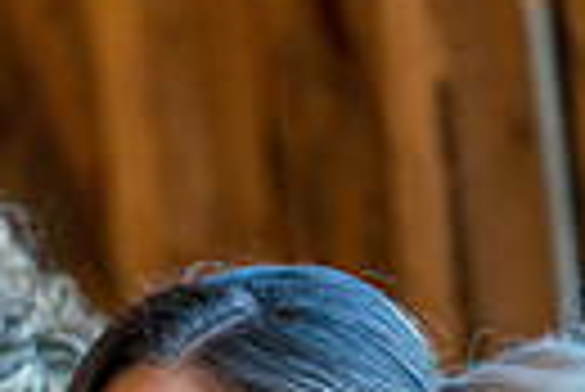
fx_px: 10867
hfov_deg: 3.1
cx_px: 117
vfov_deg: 2.1
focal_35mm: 668
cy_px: 737
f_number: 2.8
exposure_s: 1/320
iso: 1000
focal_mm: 150
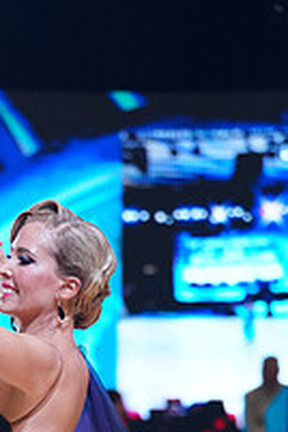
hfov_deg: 6.2
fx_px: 2628
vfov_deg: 9.2
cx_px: -46
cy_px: 574
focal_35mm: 219
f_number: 2.8
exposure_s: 1/500
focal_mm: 76
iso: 2000
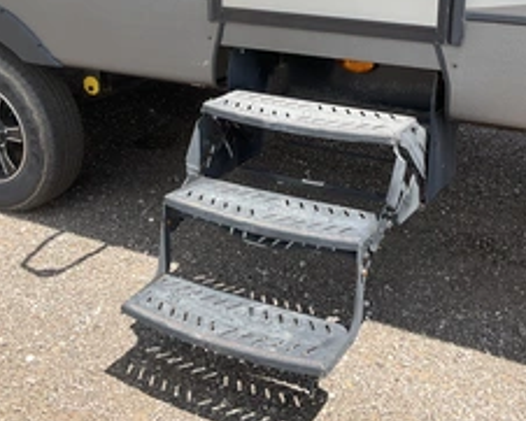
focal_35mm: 50
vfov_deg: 30.0
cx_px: 326
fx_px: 779
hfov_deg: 37.1
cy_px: 128
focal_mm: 3
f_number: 1.8
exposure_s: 1/666
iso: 25
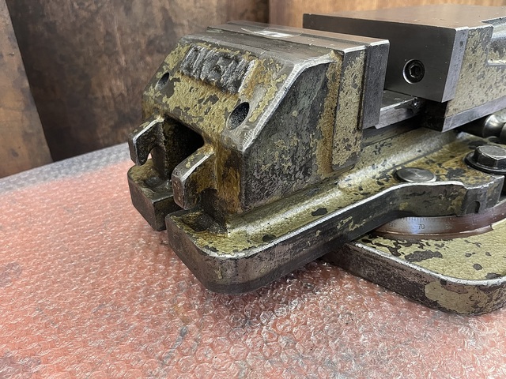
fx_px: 380
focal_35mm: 26
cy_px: 190
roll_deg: +1.3
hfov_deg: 67.3
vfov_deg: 53.1
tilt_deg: -30.2
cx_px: 253
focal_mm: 5.1
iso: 250
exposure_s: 1/60
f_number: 1.6
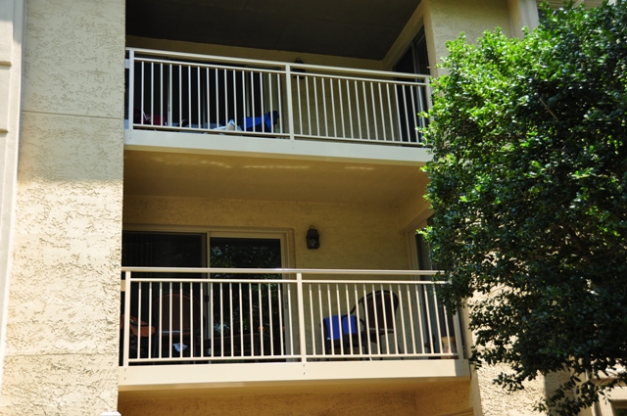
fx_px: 757
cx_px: 314
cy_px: 208
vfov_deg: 30.8
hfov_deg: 45.0
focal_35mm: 44
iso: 200
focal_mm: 29
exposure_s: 1/400
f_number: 4
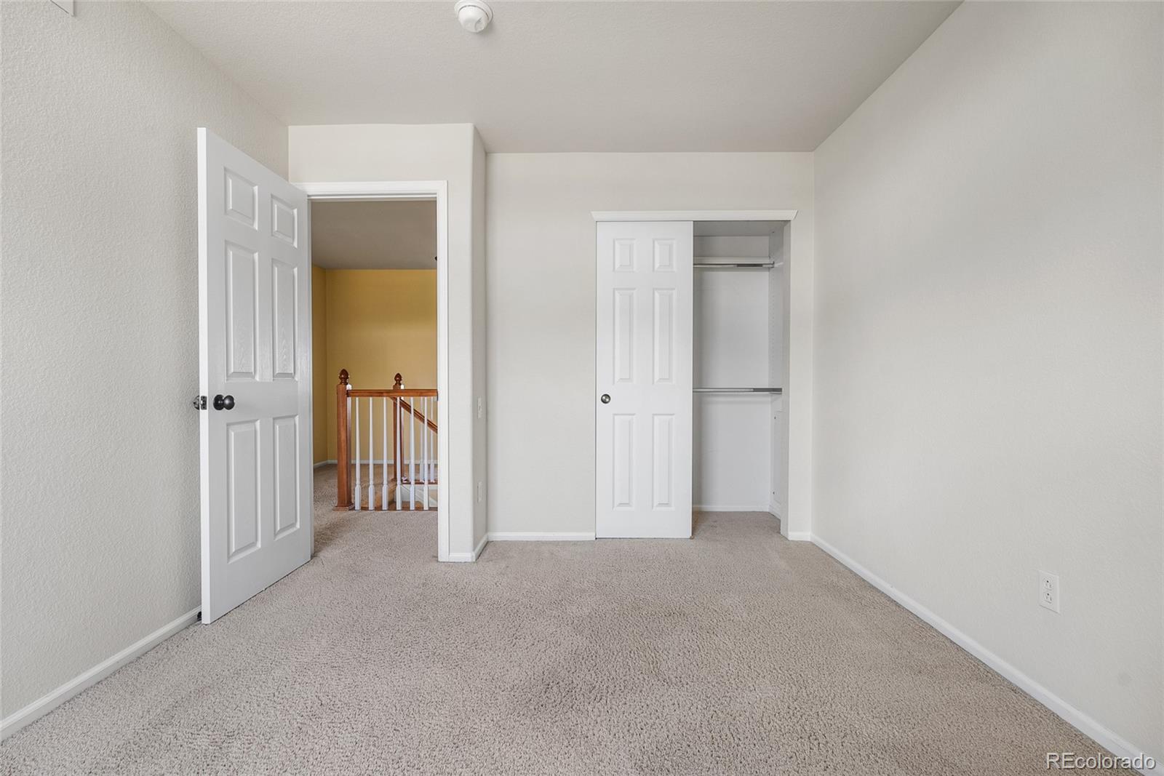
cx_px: 582
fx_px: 517
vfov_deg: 73.8
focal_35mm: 16
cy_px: 388
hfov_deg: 96.7
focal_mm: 16
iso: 200
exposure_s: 1/20
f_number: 8
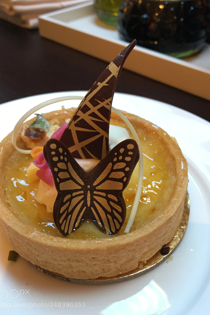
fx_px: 271
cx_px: 101
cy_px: 159
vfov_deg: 60.3
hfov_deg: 42.3
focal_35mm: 31
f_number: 2.2
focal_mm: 4.15
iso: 80
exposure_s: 1/10
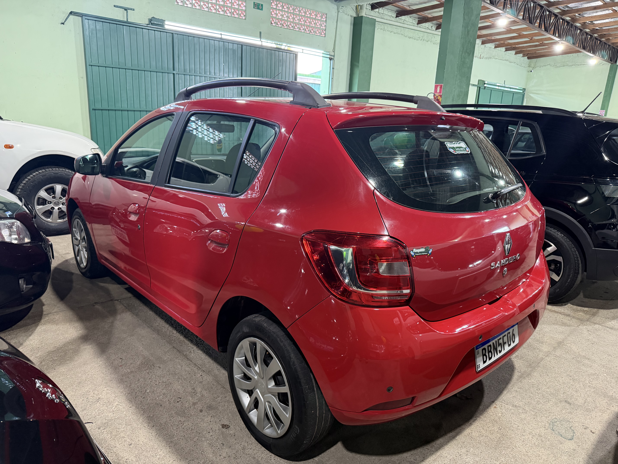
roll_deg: -3.3
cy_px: 232
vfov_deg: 56.8
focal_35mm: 24
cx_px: 309
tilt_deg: -15.9
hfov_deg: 71.6
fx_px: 428
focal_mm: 6.76
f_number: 1.78
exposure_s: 1/60
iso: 500
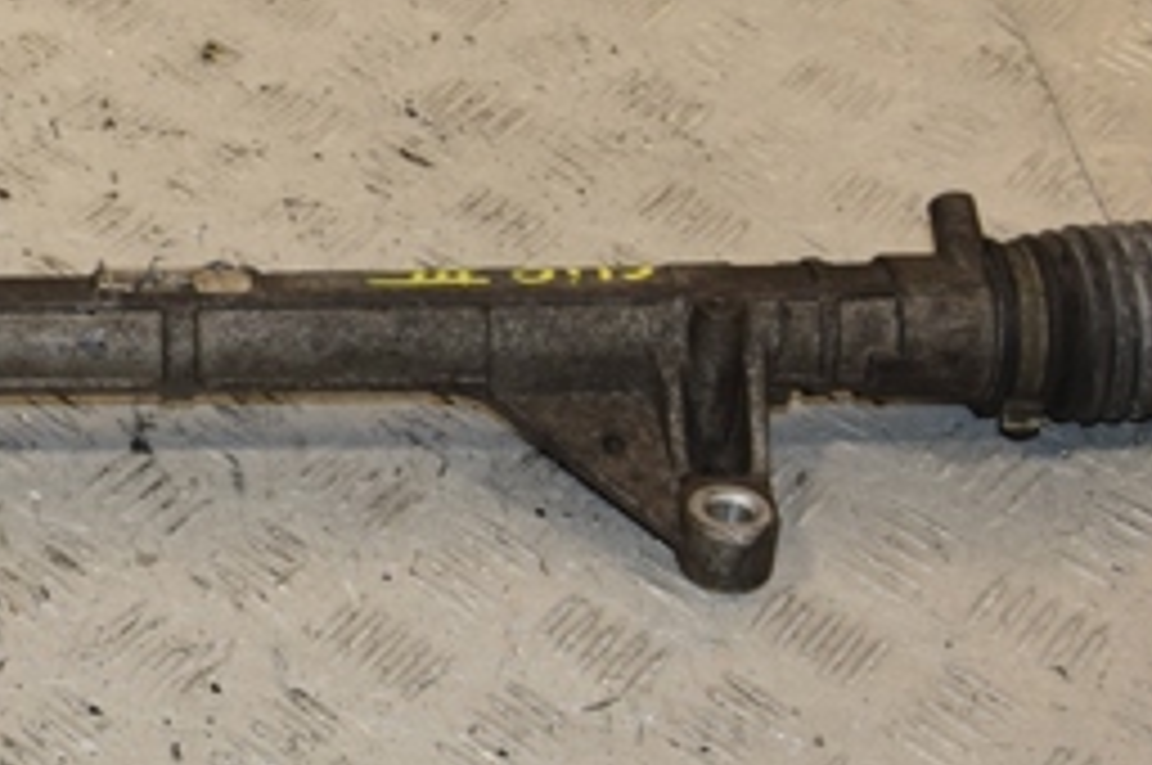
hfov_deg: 22.0
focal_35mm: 90
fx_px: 2876
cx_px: 68
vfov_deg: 15.1
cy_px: 184
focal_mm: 24
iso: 800
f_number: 7.1
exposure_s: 1/200
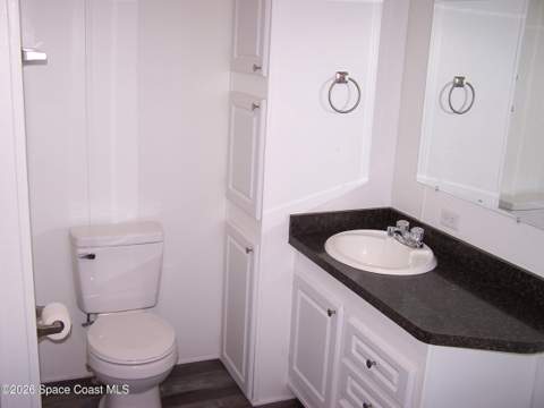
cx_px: 272
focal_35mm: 38
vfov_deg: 37.7
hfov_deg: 49.0
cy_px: 204
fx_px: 597
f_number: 2.8
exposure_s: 1/60
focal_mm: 6.3
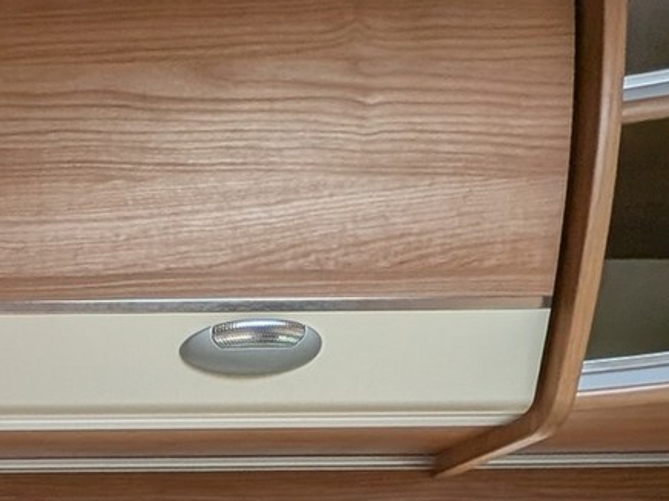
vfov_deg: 17.2
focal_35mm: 61
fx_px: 1179
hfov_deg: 24.8
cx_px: -319
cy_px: 1013
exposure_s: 1/87.9
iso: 57
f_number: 2.2
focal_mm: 1.95
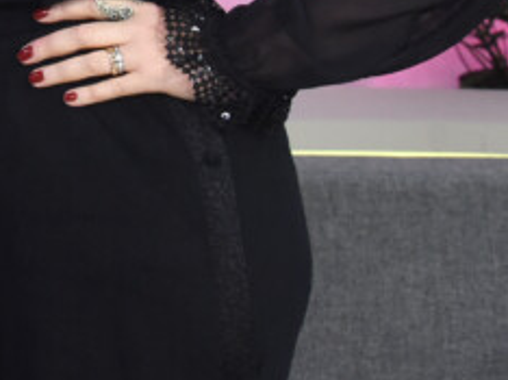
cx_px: -493
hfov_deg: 11.2
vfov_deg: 8.9
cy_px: -281
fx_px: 2346
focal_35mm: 160
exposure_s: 1/200
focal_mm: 38
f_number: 6.3
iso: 2500
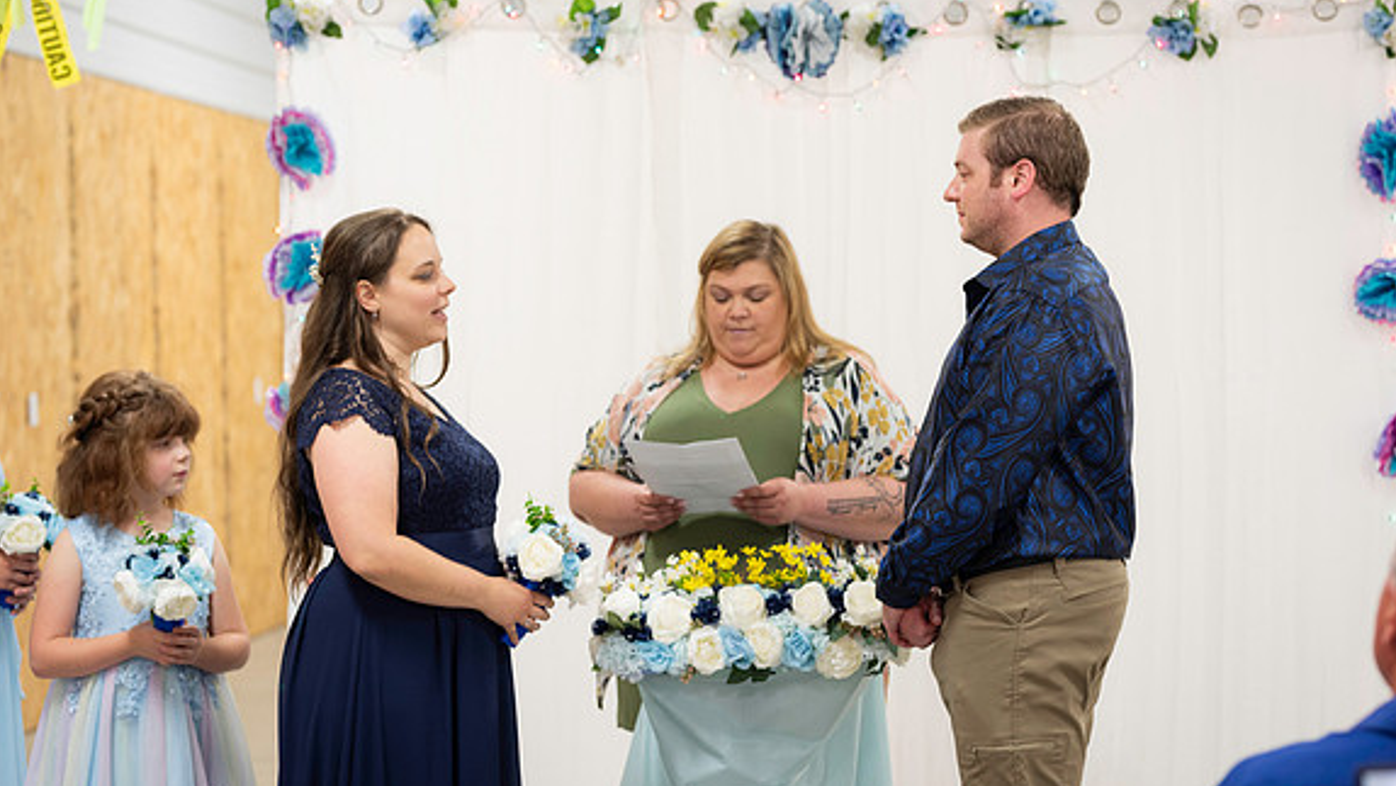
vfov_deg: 13.4
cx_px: 703
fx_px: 3332
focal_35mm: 90
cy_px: 395
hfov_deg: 23.7
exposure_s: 1/125
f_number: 3.5
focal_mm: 85
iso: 640
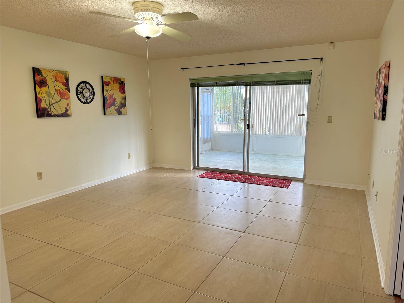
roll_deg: +0.2
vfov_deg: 56.8
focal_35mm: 24
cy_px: 152
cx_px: 202
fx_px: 280
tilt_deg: -8.0
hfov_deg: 71.6
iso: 100
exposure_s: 1/120
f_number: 1.78
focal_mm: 6.76
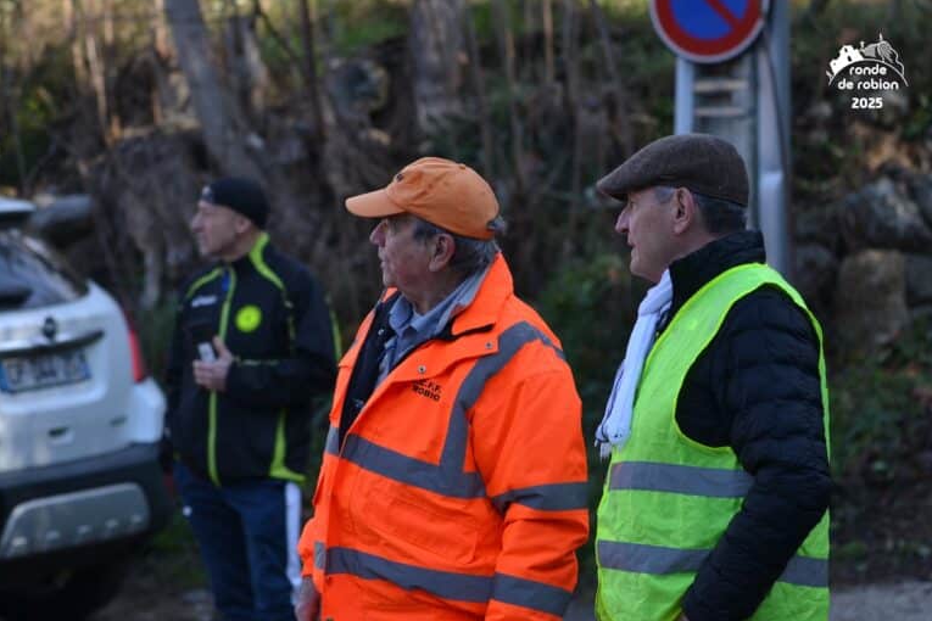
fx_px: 5850
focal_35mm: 226
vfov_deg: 6.1
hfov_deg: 9.1
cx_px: 465
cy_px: 310
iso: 400
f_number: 5
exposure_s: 1/640
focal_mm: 150
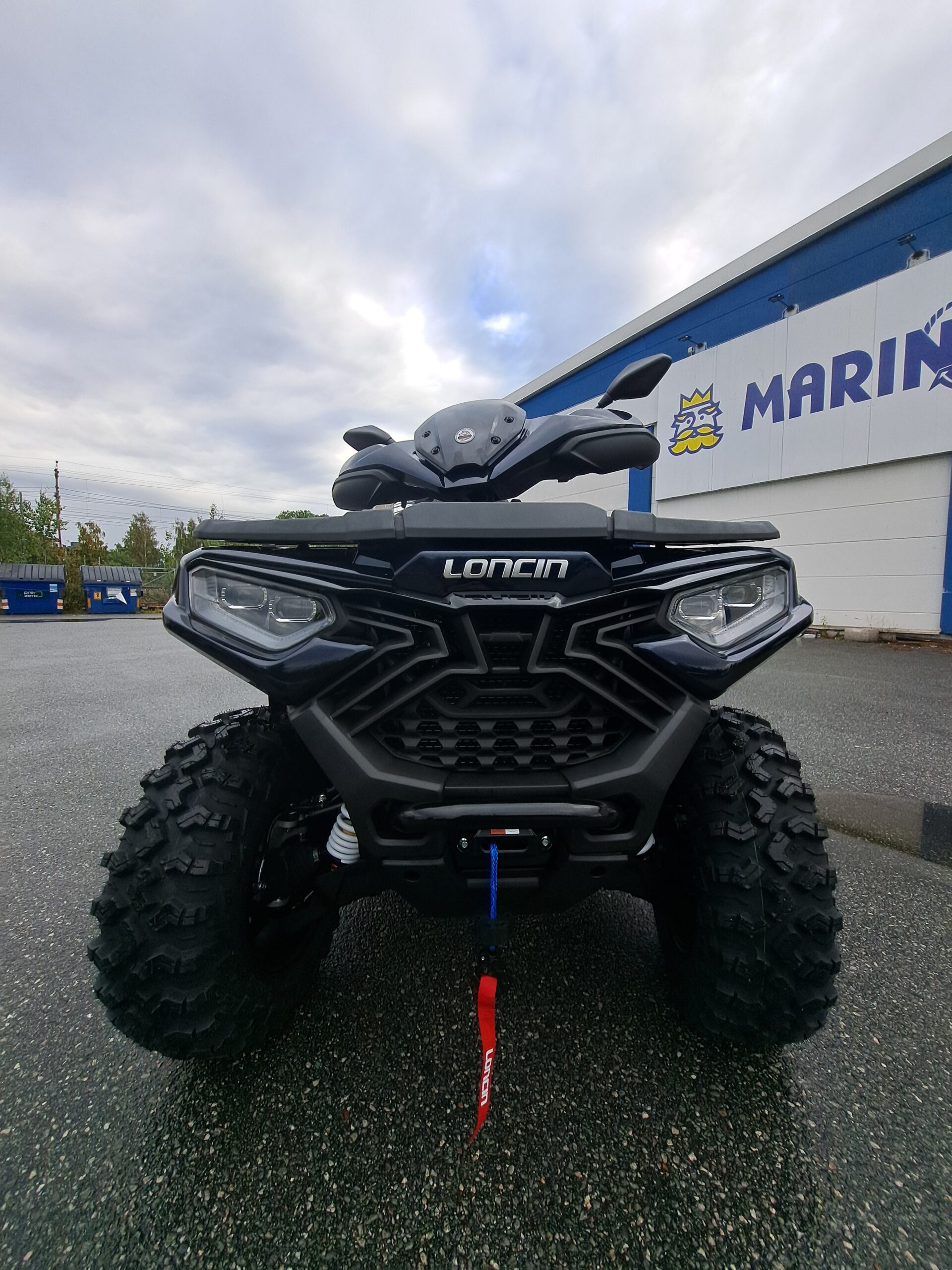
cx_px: 476
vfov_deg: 106.2
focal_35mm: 13
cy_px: 635
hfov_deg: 89.9
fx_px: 477
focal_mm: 1.74
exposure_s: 1/655
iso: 50
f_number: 2.2
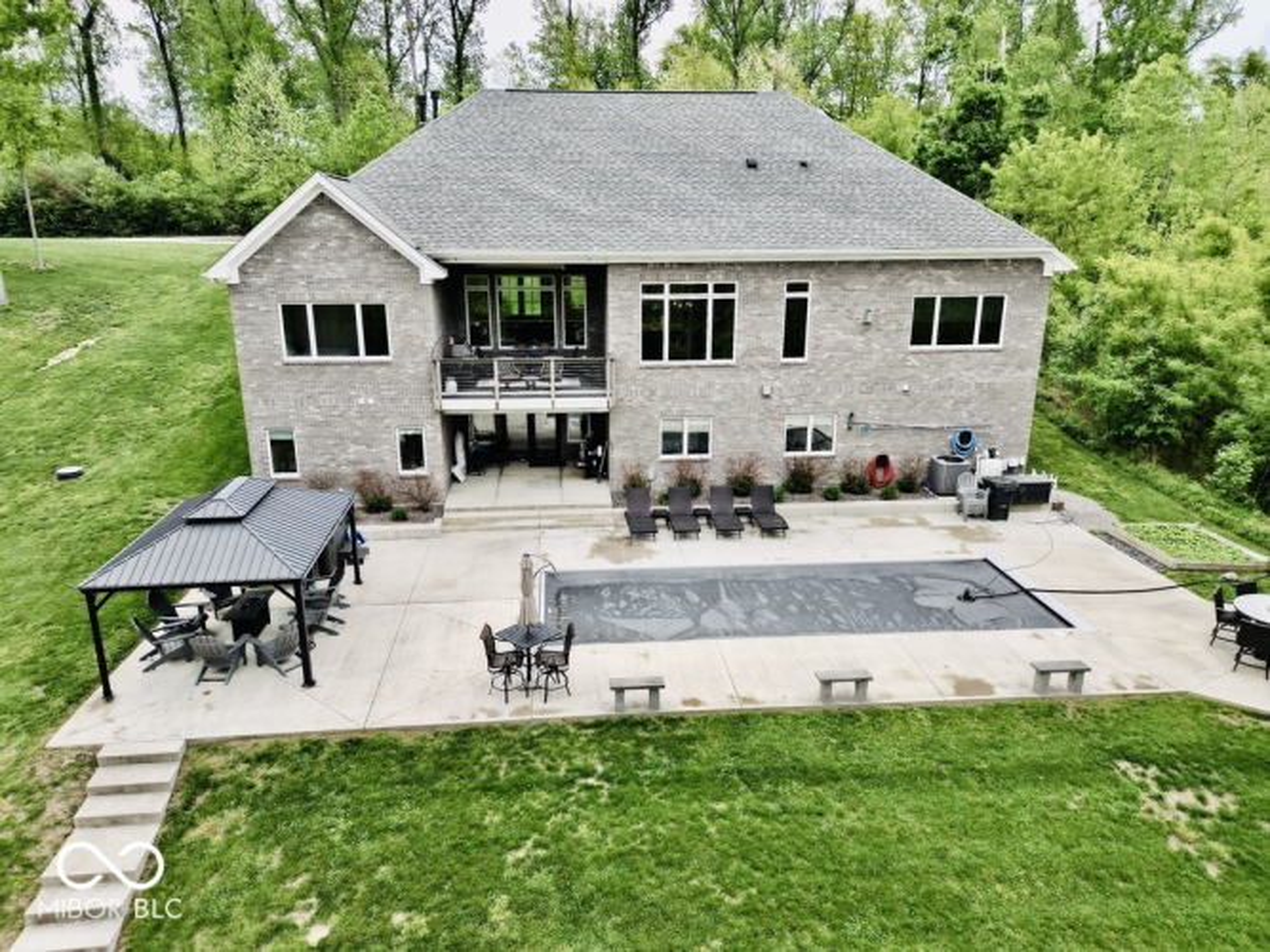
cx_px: 635
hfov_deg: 71.6
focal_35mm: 24
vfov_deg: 56.8
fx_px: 880
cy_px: 476
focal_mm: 6.72
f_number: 1.7
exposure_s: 1/15
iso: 110
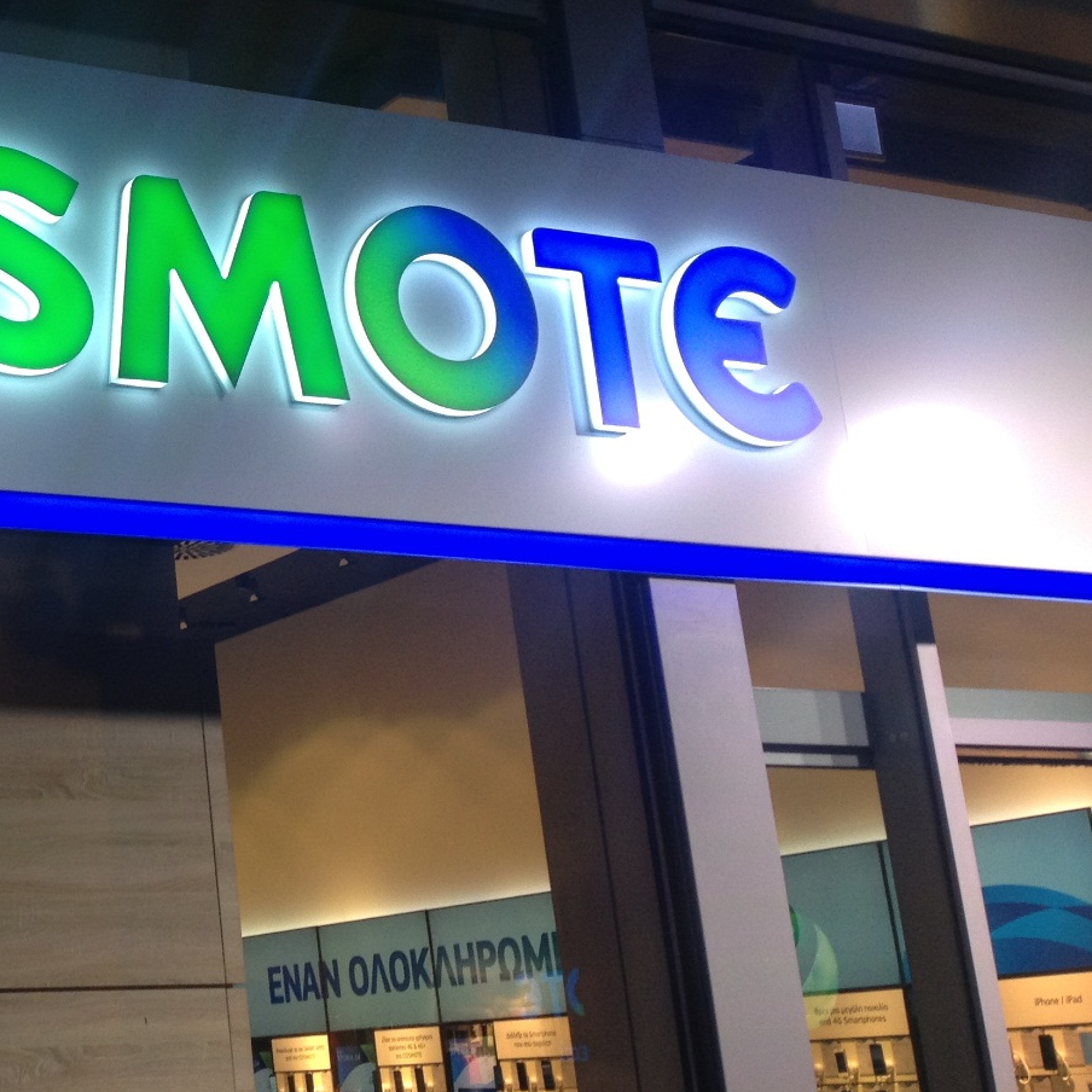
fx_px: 2391
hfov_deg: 24.2
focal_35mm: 67
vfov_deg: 25.6
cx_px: -80
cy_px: 390
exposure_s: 1/60
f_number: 2.4
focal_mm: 4.28
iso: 64
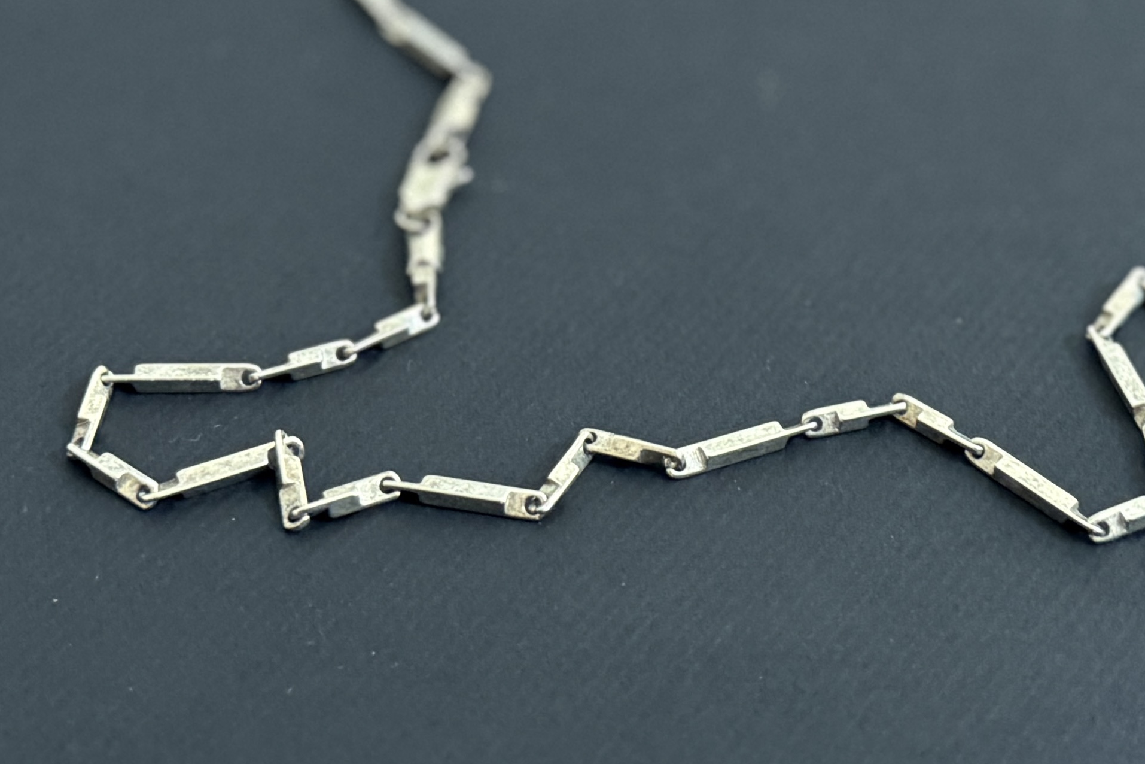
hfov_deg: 71.5
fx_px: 795
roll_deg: -1.2
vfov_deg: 51.2
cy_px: 350
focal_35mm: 25
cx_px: 573
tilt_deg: -40.7
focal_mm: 6.76
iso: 640
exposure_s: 1/40
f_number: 1.78
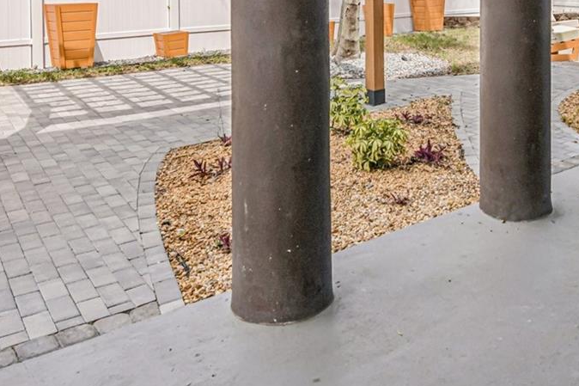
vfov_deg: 31.8
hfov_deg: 49.3
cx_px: 411
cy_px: -17
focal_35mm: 38
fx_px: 611
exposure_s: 1/640
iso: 400
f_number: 8
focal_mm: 16
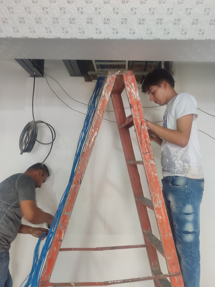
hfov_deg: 54.9
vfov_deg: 69.4
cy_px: 144
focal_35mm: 25
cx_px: 108
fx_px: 207
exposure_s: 1/20
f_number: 1.89
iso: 656
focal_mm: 5.95
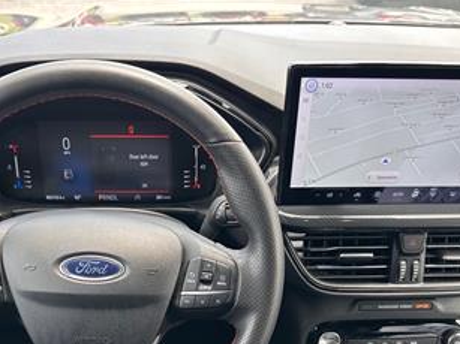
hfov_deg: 38.1
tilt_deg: -39.9
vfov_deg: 27.2
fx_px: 664
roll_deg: -2.9
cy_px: 356
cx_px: 190
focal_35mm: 50
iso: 64
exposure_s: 1/121
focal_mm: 6.86
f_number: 1.78
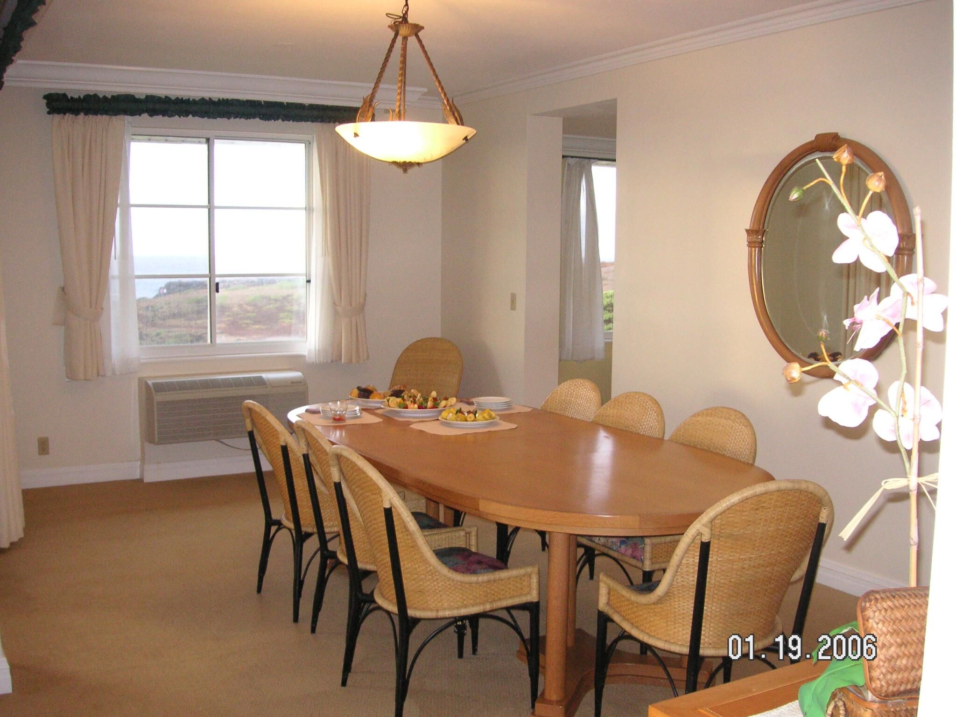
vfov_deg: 38.7
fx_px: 1022
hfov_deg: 50.1
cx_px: 478
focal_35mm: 37
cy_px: 358
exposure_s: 1/45
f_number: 2.8
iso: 160
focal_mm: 6.1
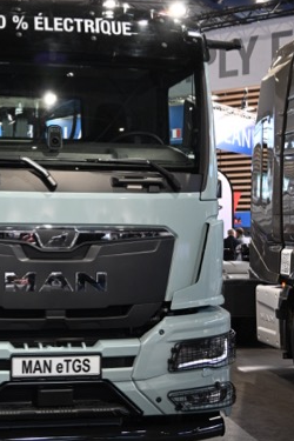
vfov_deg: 34.5
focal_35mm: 58
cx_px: 59
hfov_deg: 23.1
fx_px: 710
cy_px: 201
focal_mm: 34
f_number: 4.5
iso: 640
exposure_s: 1/125
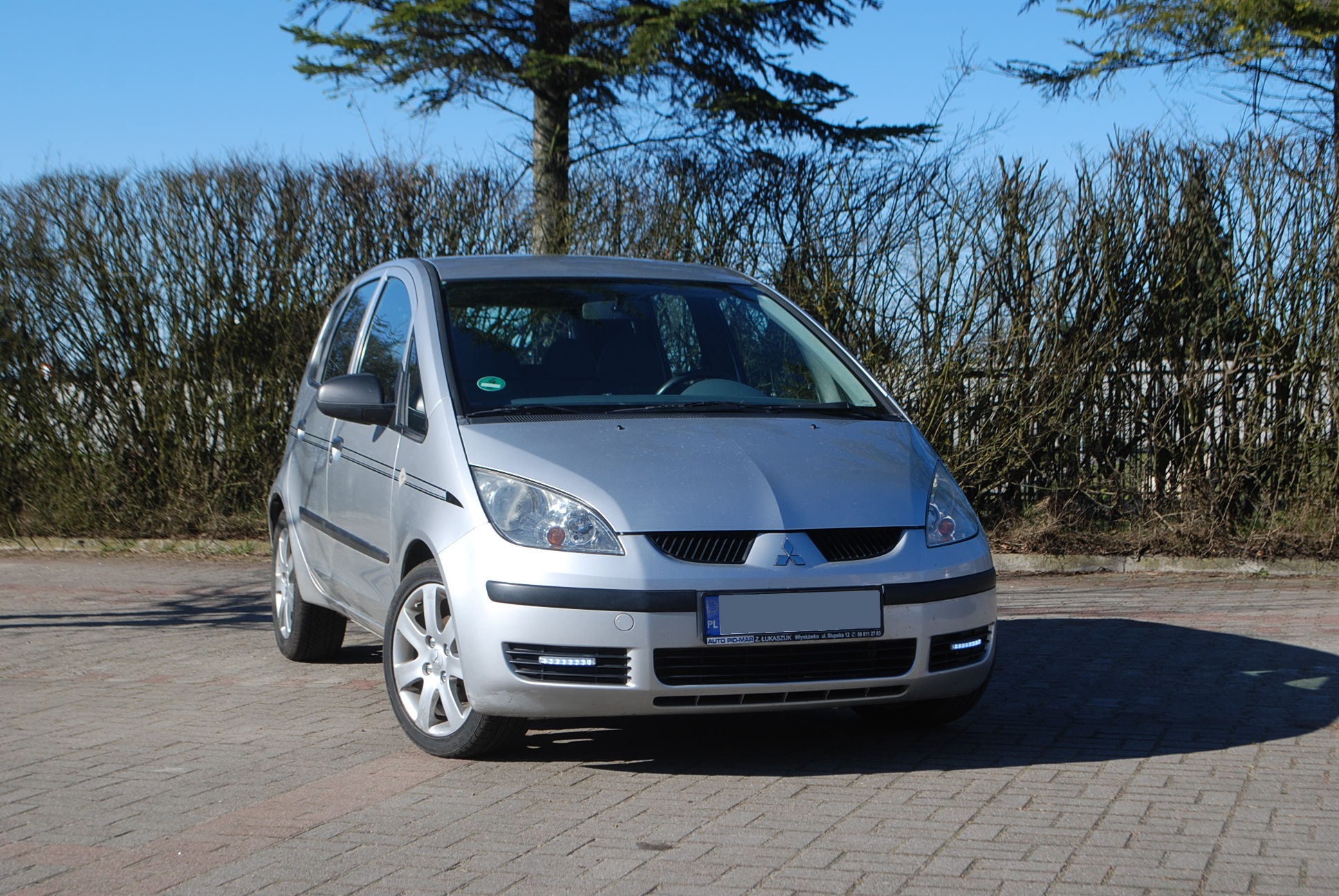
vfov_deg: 22.7
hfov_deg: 33.4
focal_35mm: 60
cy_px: 448
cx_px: 670
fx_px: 2234
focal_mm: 40
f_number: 8
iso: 100
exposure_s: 1/250
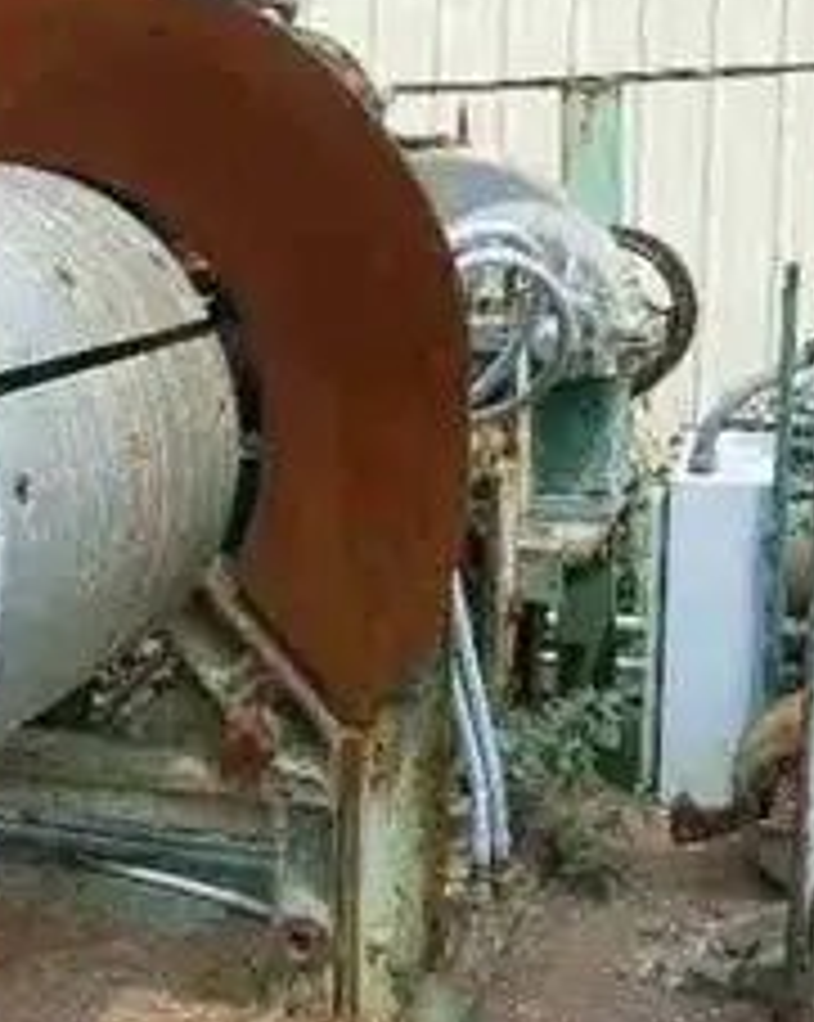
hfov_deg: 24.4
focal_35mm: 62
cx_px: 256
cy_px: 567
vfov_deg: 30.5
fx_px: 1871
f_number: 5.6
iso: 80
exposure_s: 1/200
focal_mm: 6
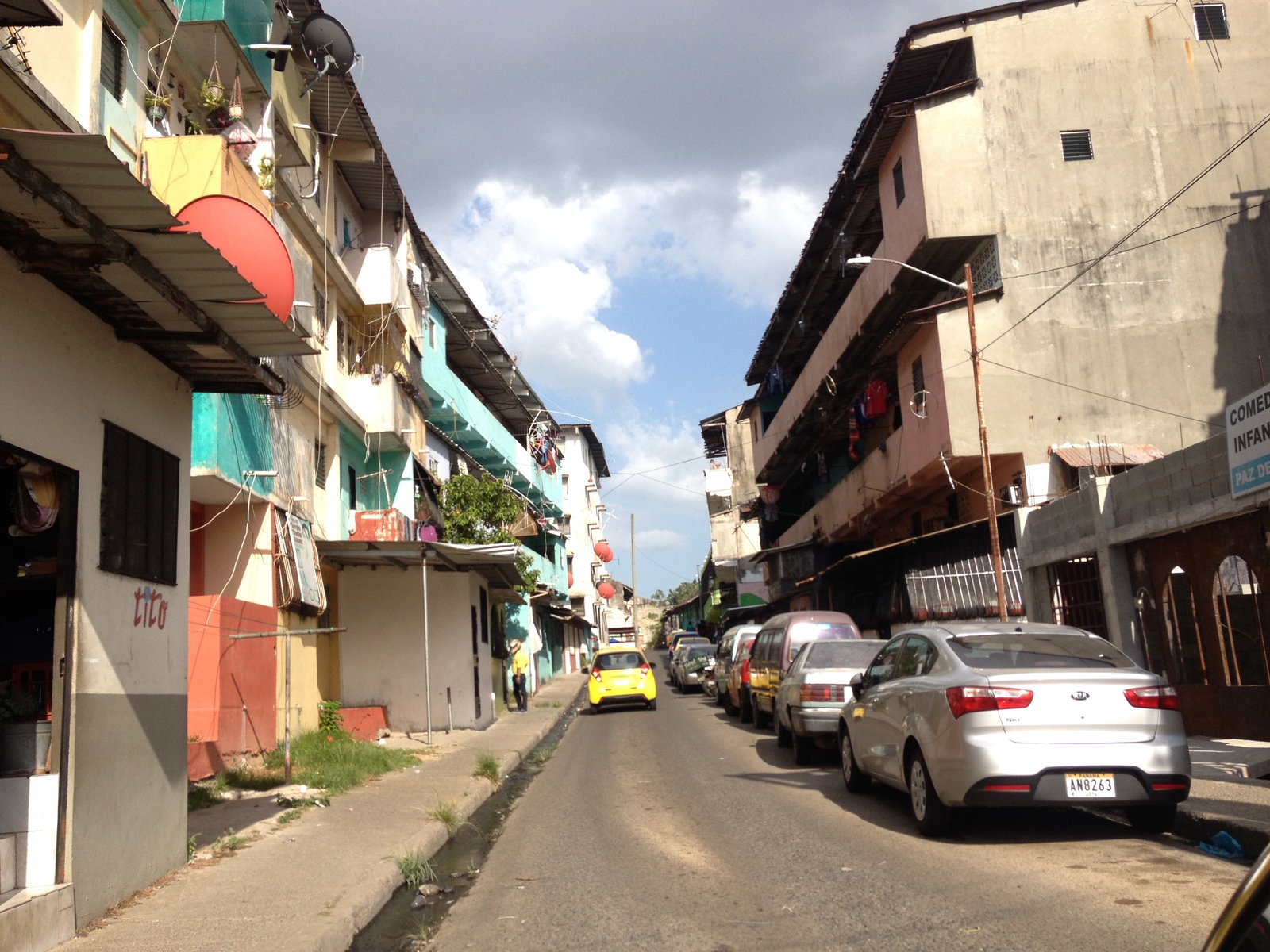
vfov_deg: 40.7
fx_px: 1284
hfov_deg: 52.6
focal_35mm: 35
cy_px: 476
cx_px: 635
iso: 50
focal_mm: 4.28
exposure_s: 1/1151
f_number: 2.4
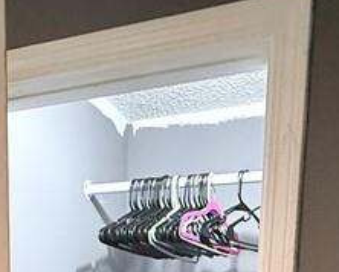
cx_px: 92
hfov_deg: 29.6
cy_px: 449
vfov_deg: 19.7
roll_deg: -0.3
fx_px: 633
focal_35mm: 63
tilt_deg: -8.7
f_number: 2.2
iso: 1000
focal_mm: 2.22
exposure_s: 1/60
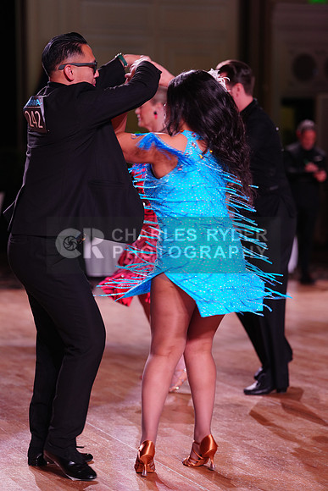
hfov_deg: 12.6
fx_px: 1489
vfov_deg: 18.8
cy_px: 246
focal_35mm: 109
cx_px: 164
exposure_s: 1/250
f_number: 2.8
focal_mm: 109
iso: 640
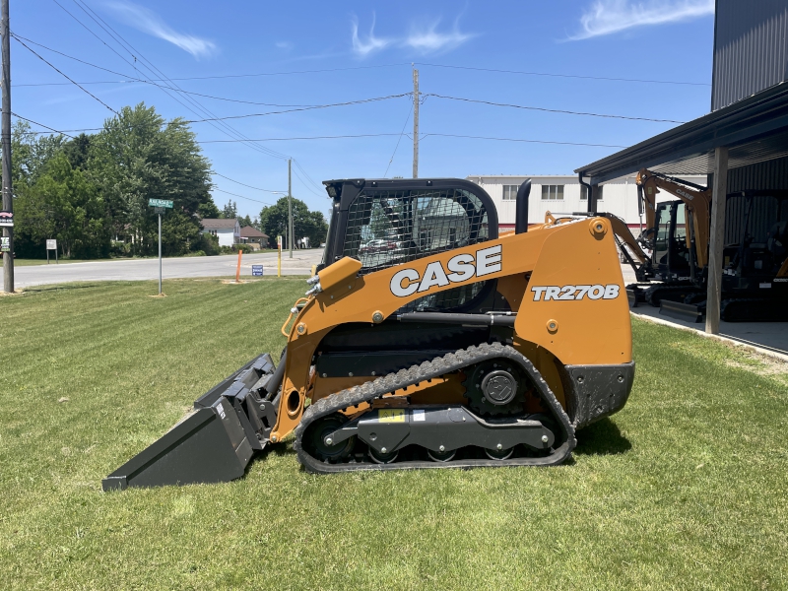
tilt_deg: -0.4
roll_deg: +1.9
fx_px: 592
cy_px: 296
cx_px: 394
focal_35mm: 26
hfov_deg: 67.3
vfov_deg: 53.1
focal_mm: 4.2
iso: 32
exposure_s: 1/2882
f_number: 1.6
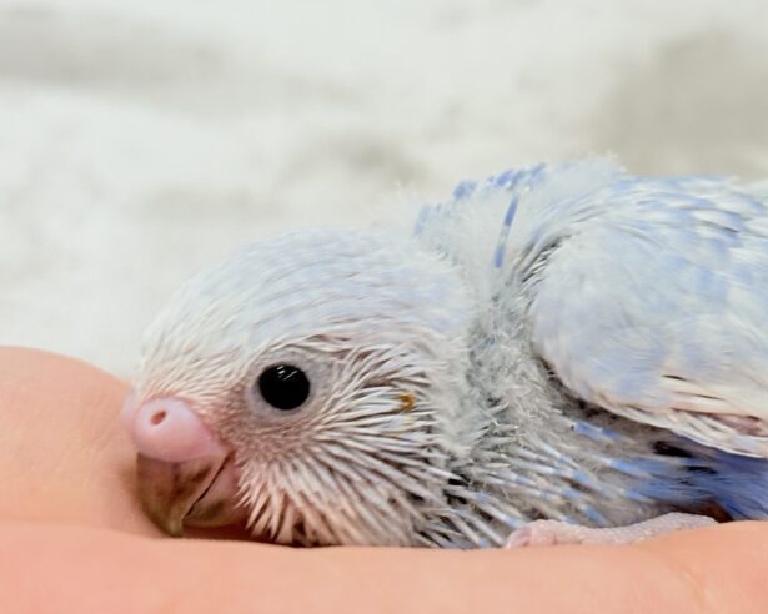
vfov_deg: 15.5
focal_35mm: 99
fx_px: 2250
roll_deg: -3.4
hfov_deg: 19.1
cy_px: 236
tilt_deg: -1.4
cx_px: 649
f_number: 1.6
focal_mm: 5.96
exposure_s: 1/50
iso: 32
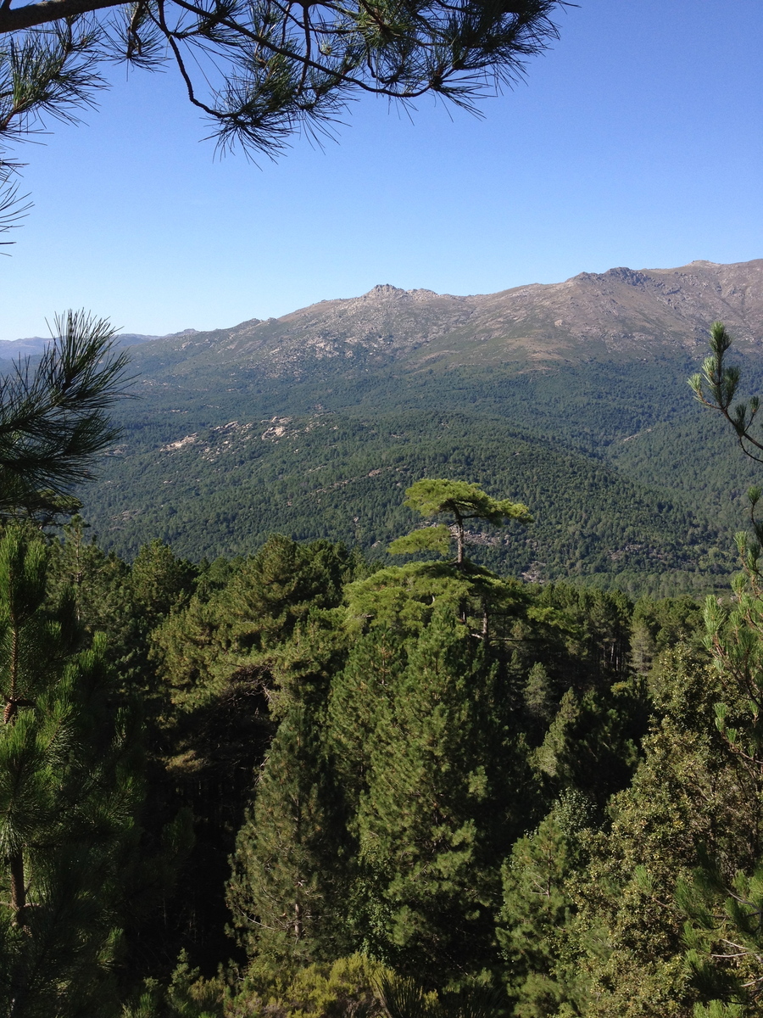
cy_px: 509
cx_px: 382
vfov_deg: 52.6
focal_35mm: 35
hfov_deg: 40.7
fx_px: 1029
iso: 64
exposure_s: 1/1126
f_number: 2.4
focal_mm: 4.28
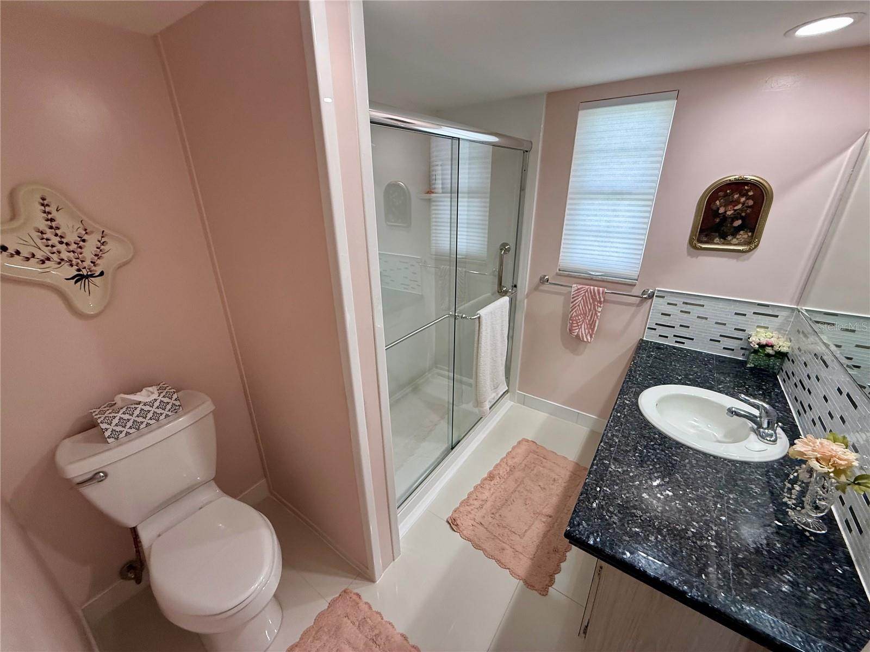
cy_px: 326
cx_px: 435
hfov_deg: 102.1
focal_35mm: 14
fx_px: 352
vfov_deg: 85.7
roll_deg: +0.0
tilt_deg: -21.1
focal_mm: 2.22
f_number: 2.2
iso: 160
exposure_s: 1/120
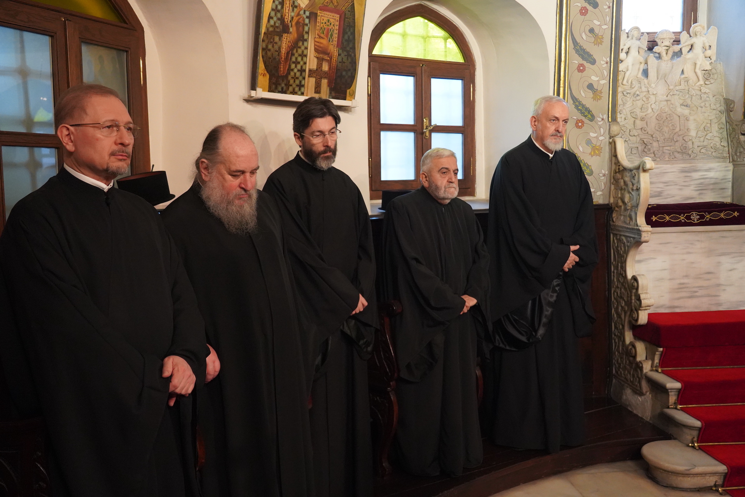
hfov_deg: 57.2
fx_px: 683
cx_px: 372
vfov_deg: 40.0
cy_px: 248
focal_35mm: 33
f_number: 4
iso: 6400
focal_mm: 33
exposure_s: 1/160
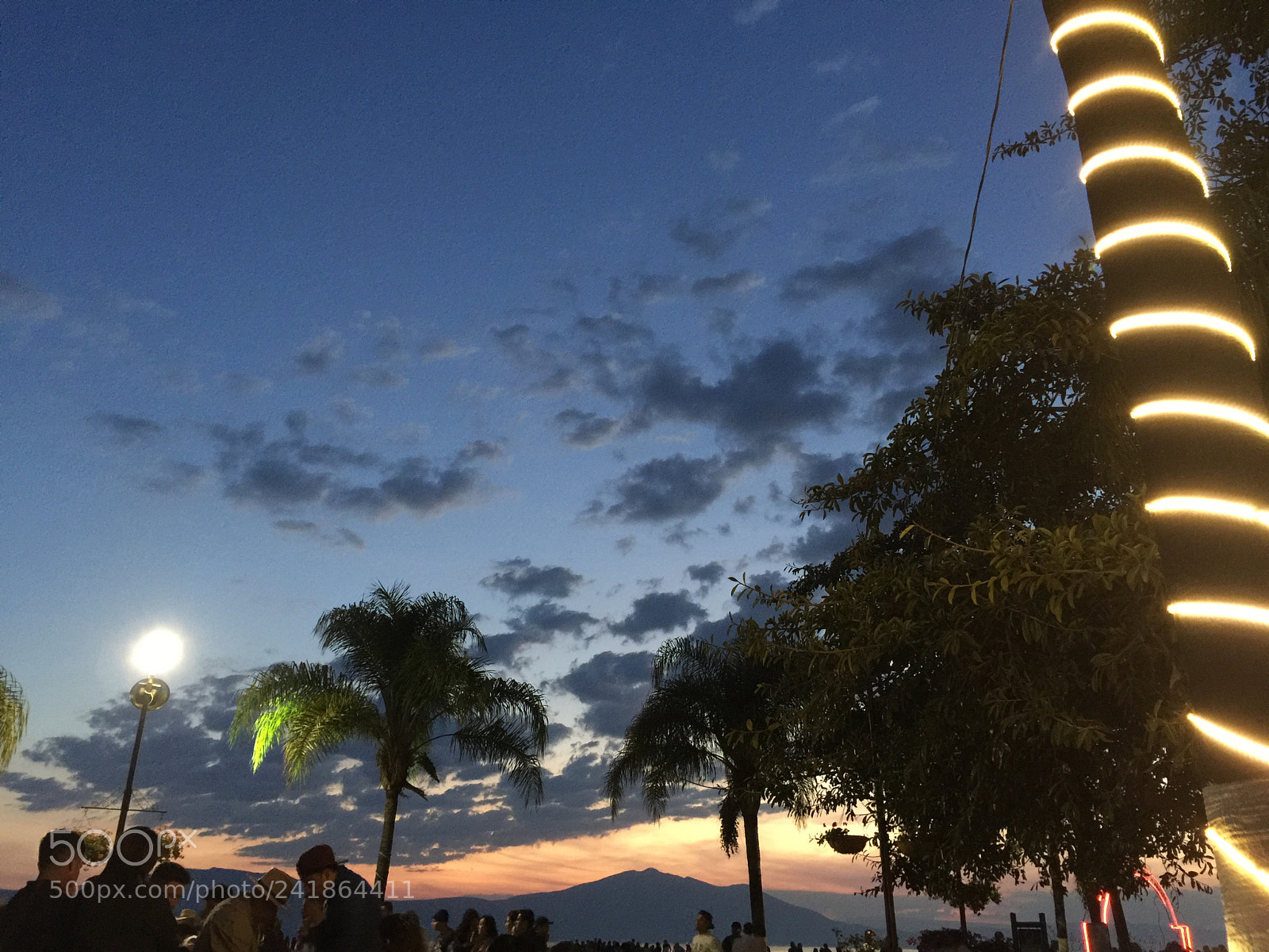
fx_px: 1063
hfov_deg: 61.7
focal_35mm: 29
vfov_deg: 48.2
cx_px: 634
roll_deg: -2.1
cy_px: 476
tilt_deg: +24.5
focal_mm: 4.15
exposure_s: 1/4
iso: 100
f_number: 2.2
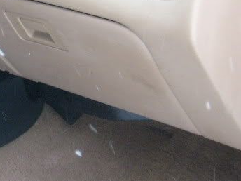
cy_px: 34
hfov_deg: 14.6
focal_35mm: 128
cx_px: -94
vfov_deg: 11.5
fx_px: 891
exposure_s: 1/45
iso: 100
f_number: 3
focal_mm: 7.2
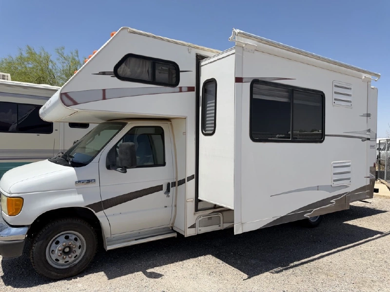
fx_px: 270
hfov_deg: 71.6
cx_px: 195
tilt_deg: -0.6
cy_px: 146
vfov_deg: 56.8
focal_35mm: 24
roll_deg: -0.4
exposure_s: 1/6711
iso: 80
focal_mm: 6.76
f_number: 1.78
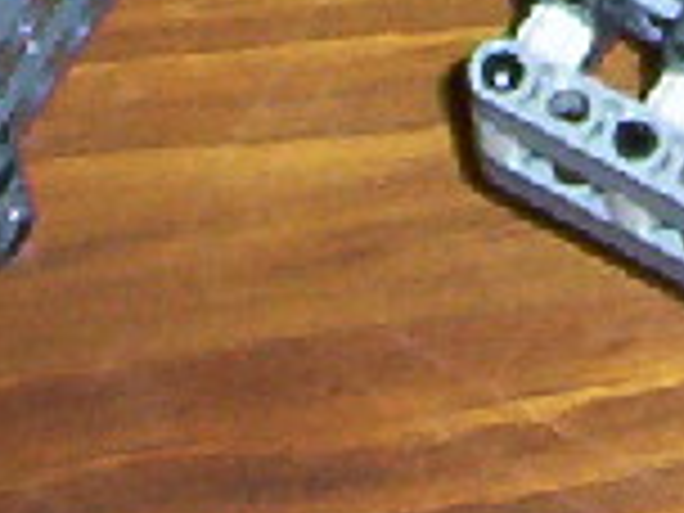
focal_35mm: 281
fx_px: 5552
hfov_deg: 7.0
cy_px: -1062
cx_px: 630
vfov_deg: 5.0
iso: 140
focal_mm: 5.54
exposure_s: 1/30
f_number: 2.76
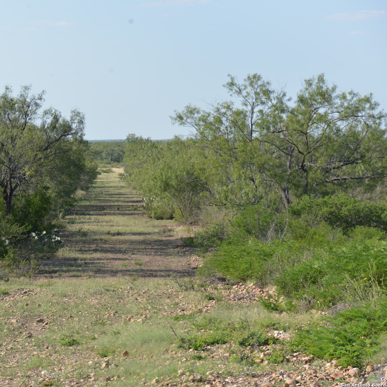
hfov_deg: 11.2
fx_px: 1973
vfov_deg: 11.2
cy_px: 194
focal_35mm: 156
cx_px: 128
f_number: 8
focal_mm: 122
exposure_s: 1/250
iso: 140
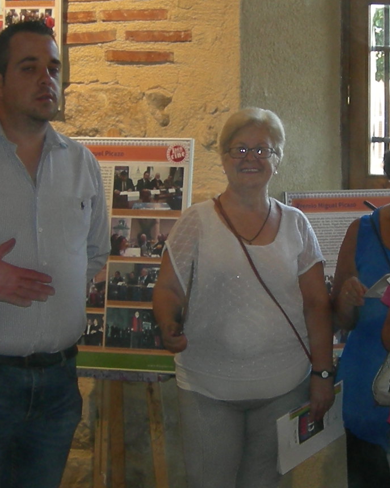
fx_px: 1530
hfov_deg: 14.5
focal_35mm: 106
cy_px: 199
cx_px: 304
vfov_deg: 18.1
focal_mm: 7.5
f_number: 2.7
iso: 64
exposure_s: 1/30
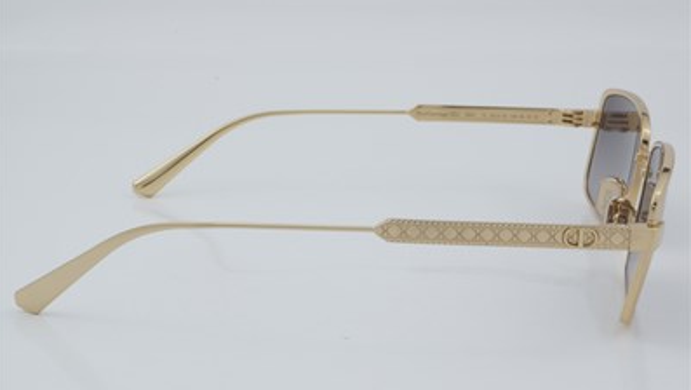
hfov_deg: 26.8
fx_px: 1449
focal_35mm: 79
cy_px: 209
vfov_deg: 15.3
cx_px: 345
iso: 100
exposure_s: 1/4
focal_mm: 50
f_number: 29
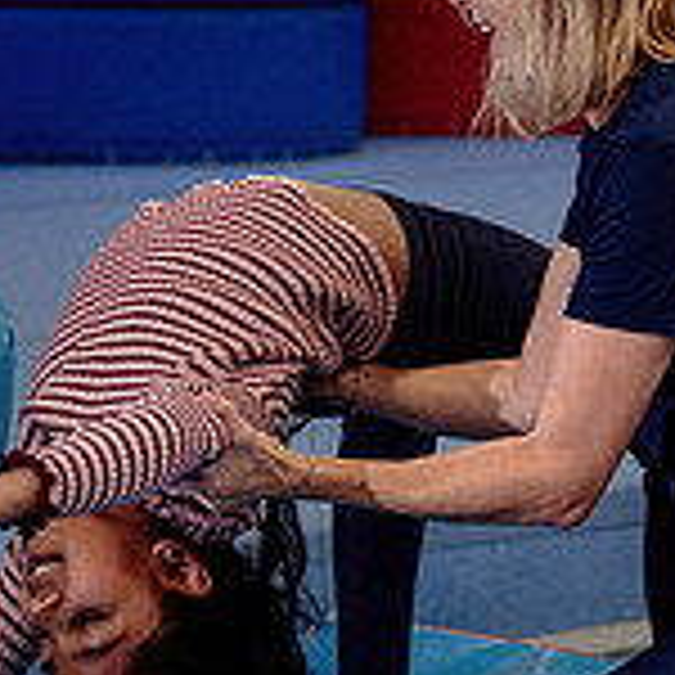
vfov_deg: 5.7
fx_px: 6817
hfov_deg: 5.7
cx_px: 199
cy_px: 123
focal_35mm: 309
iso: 800
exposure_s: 1/320
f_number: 3.5
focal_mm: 66
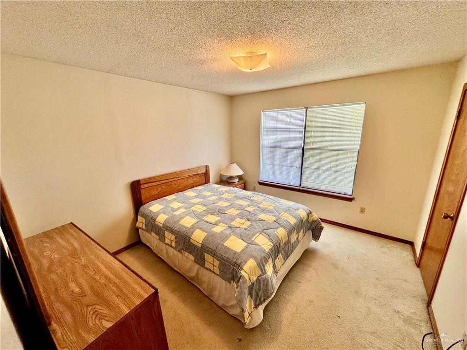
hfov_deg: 102.1
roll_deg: +0.9
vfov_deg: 85.7
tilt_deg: -15.3
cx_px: 234
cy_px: 175
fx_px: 189
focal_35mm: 14
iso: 250
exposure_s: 1/60
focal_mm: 2.22
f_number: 2.2
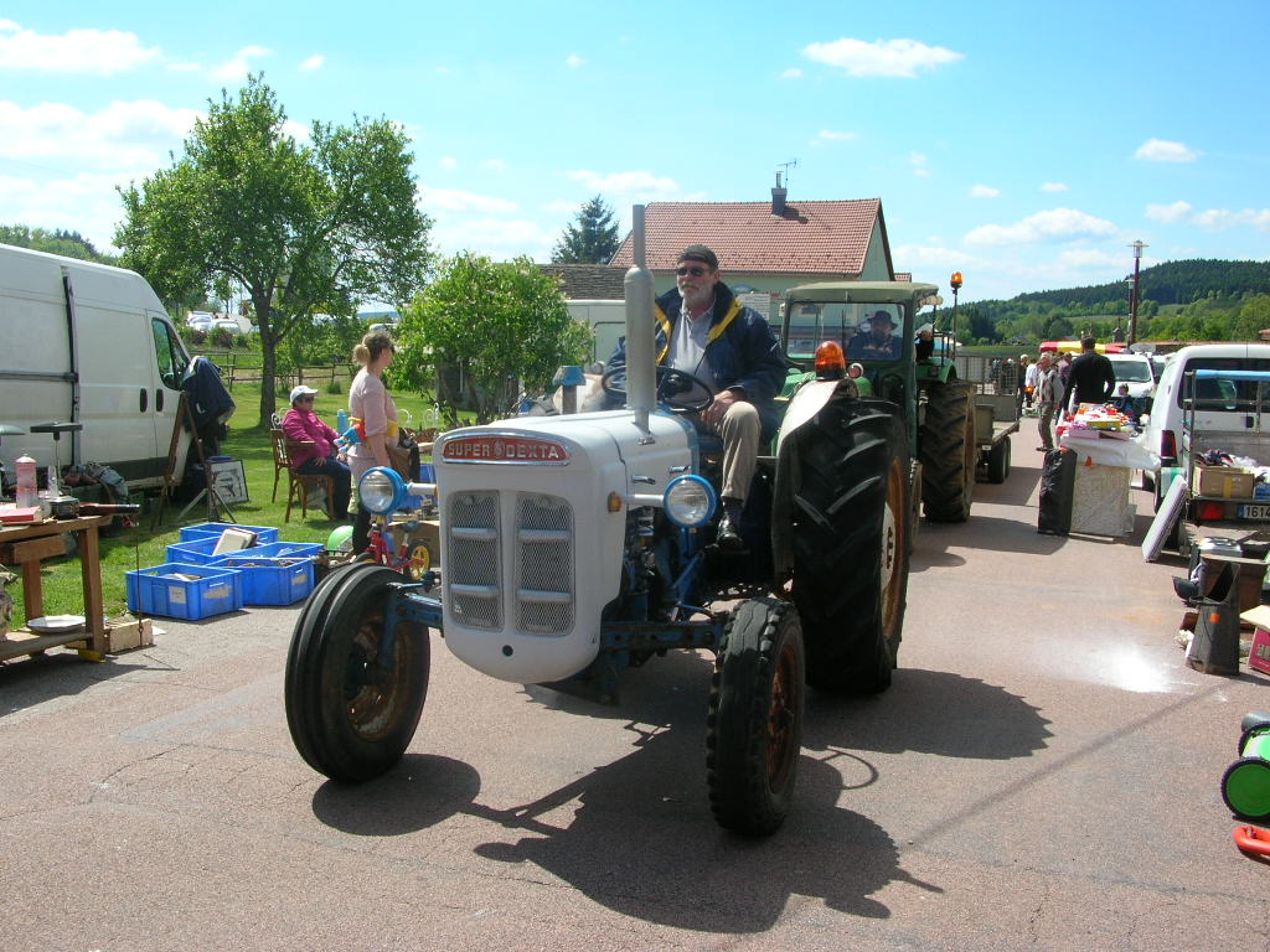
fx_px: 1284
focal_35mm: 35
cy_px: 476
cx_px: 635
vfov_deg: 40.7
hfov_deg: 52.6
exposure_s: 1/253
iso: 50
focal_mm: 5.8
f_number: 5.6
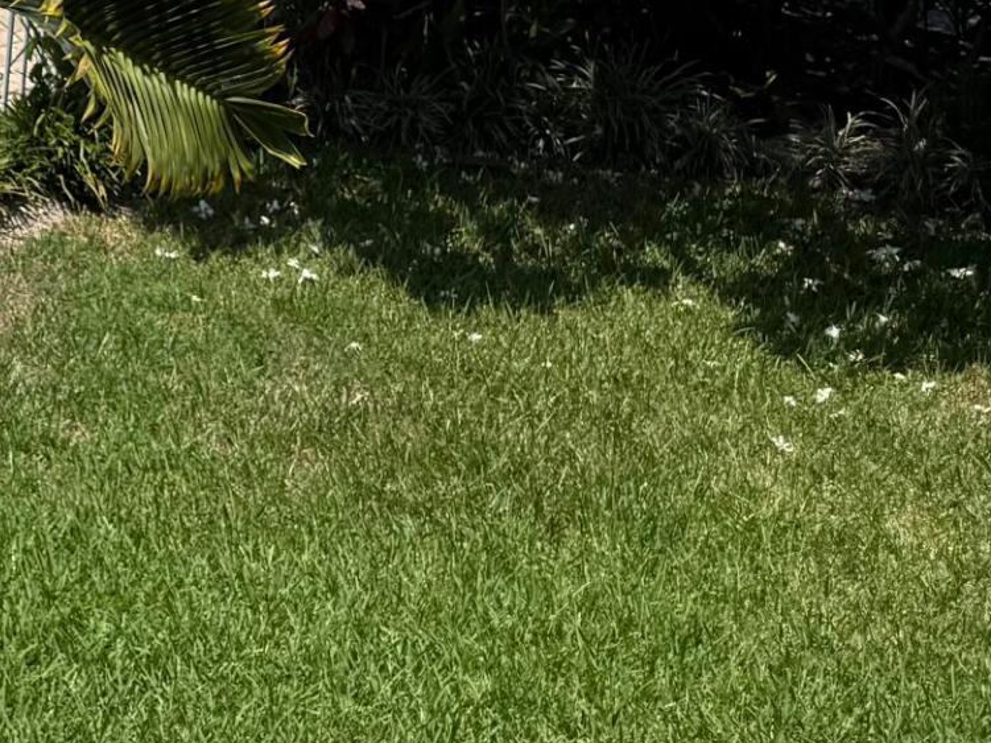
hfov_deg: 17.1
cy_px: -243
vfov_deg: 15.3
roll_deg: -0.2
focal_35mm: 92
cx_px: -845
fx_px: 2633
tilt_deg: -13.8
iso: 80
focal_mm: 6.76
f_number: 1.78
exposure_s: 1/5714
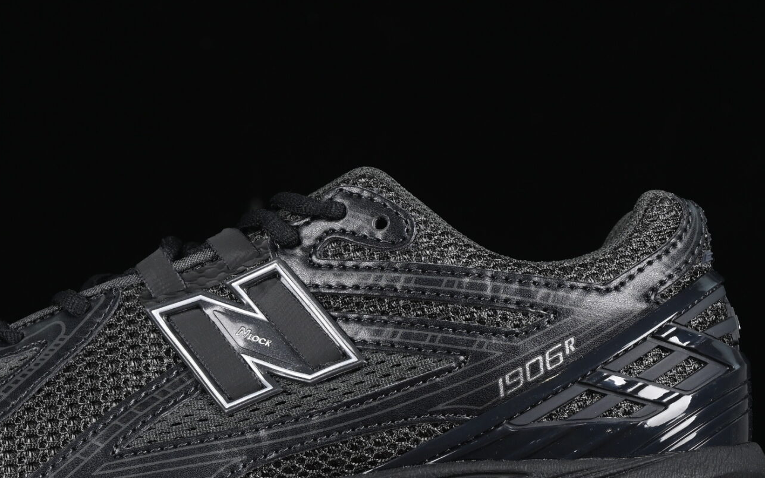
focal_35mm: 152
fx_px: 3170
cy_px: 291
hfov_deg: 13.7
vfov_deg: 8.6
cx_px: 257
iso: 160
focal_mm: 50
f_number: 6.3
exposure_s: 1/60
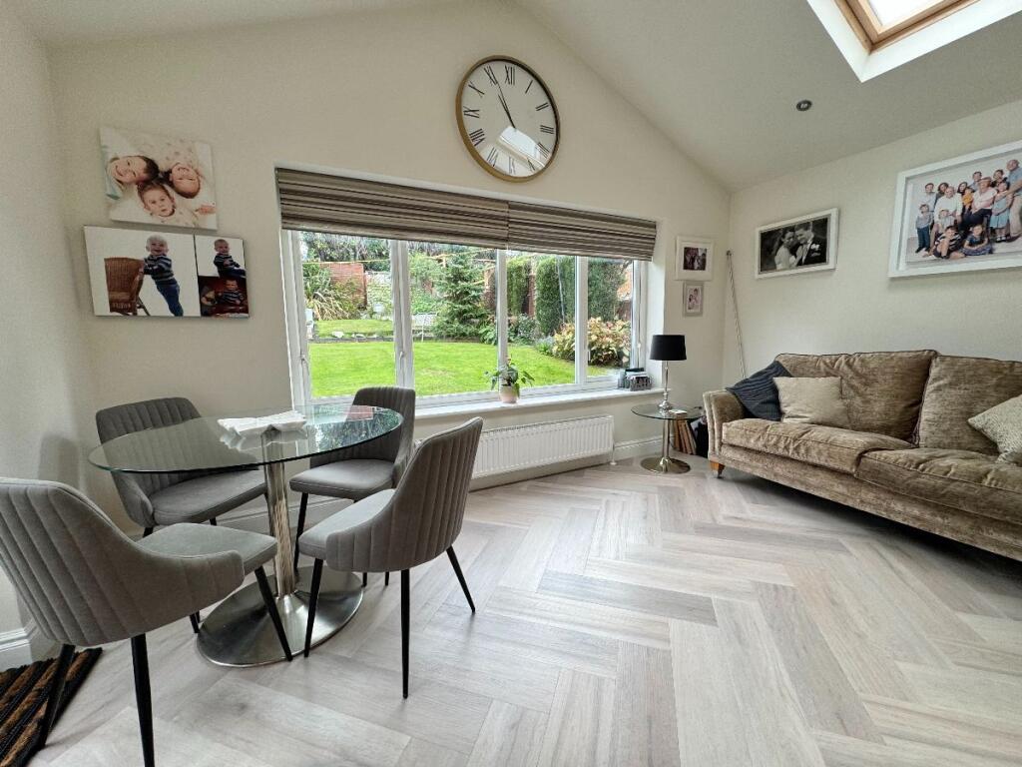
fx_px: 413
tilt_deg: -6.7
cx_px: 511
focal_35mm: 14
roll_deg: +0.8
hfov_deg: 102.1
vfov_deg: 85.7
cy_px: 384
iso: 64
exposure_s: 1/100
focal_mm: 2.22
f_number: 2.2
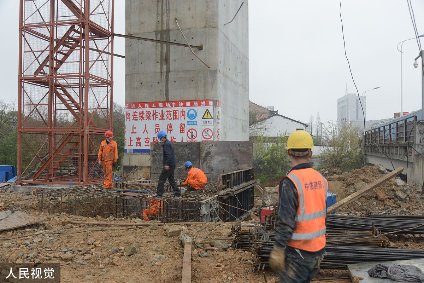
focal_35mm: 32
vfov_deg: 41.1
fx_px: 377
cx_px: 212
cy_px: 142
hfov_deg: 58.7
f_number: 7.1
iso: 320
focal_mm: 32
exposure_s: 1/30
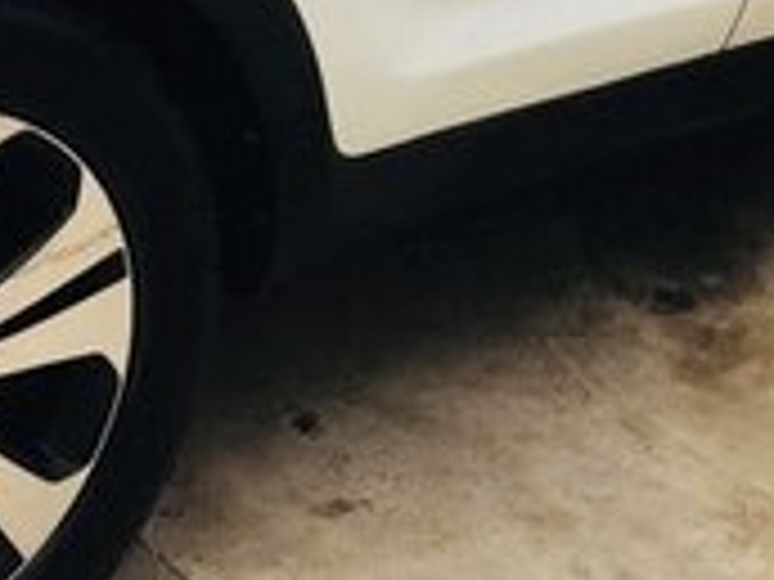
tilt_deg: -15.3
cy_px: -348
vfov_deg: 12.5
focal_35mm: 111
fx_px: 2482
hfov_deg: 17.6
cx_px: 162
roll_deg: -3.3
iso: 32
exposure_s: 1/227
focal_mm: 4.15
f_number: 2.2
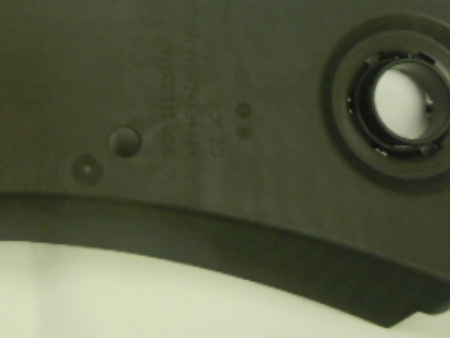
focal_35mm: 69
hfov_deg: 27.0
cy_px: 58
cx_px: 34
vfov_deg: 21.0
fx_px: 898
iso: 400
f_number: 3.5
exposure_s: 1/40
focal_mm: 5.4
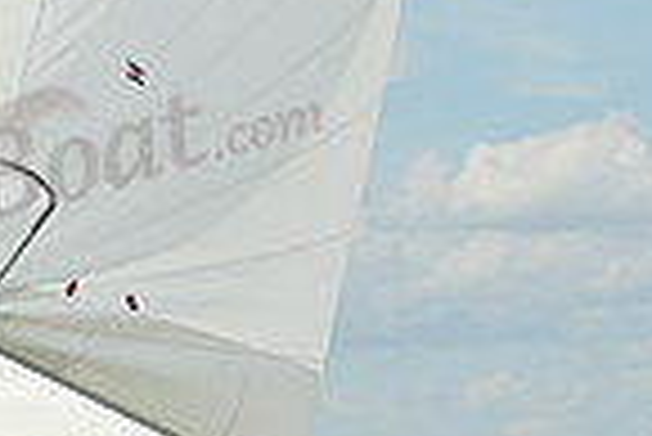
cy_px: 479
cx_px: -540
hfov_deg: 5.1
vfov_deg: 3.4
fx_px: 7270
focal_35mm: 401
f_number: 11
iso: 320
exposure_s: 1/1250
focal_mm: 100
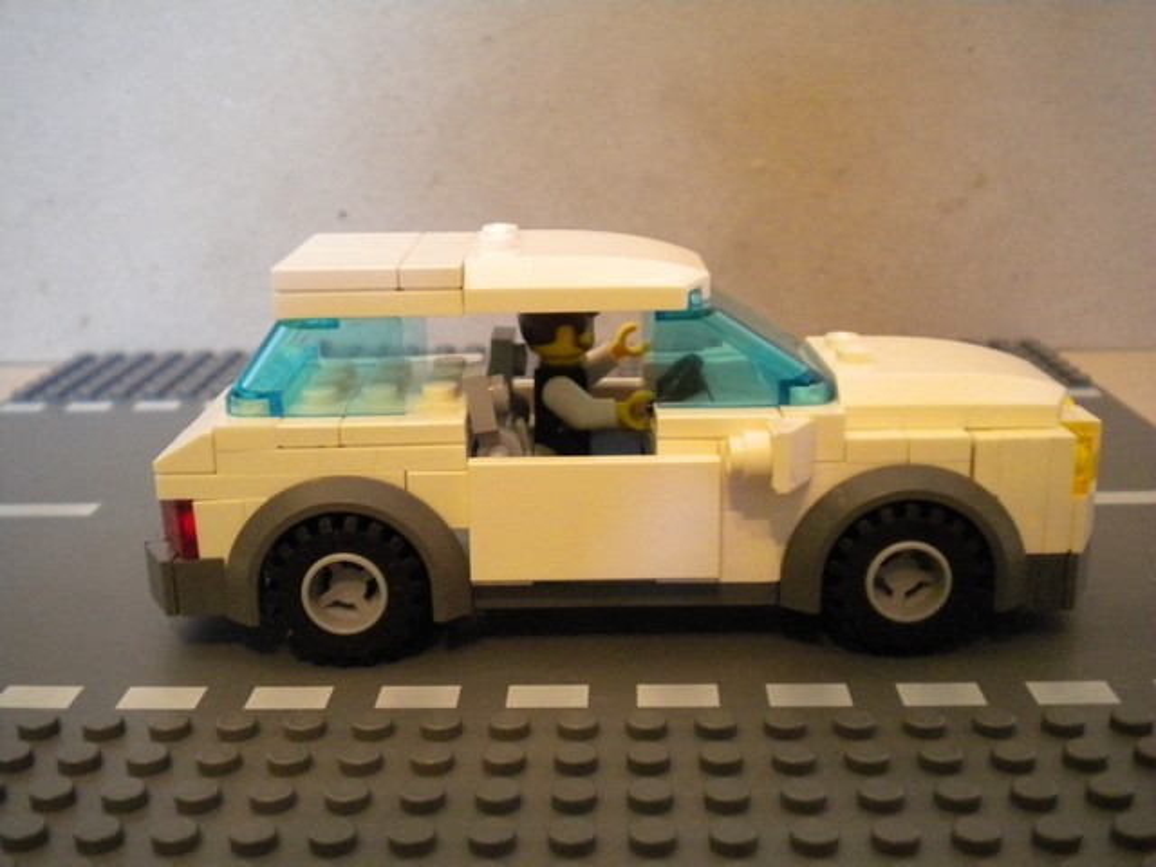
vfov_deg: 35.1
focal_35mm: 41
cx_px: 578
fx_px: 1369
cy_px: 434
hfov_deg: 45.8
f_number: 3.5
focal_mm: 7.4
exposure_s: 1/20
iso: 800
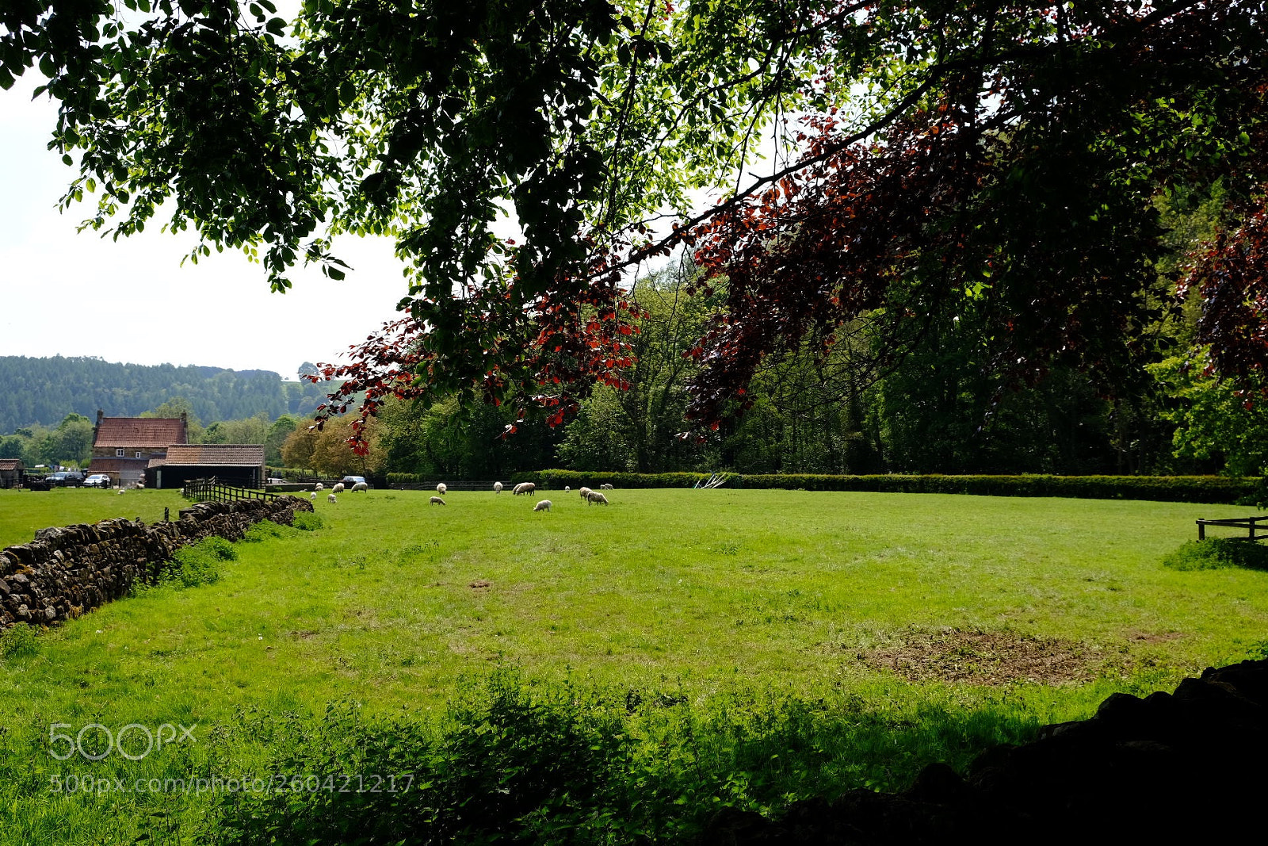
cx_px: 634
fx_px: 1268
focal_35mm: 36
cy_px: 423
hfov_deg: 53.1
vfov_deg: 36.9
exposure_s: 1/400
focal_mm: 24.3
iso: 200
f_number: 7.1
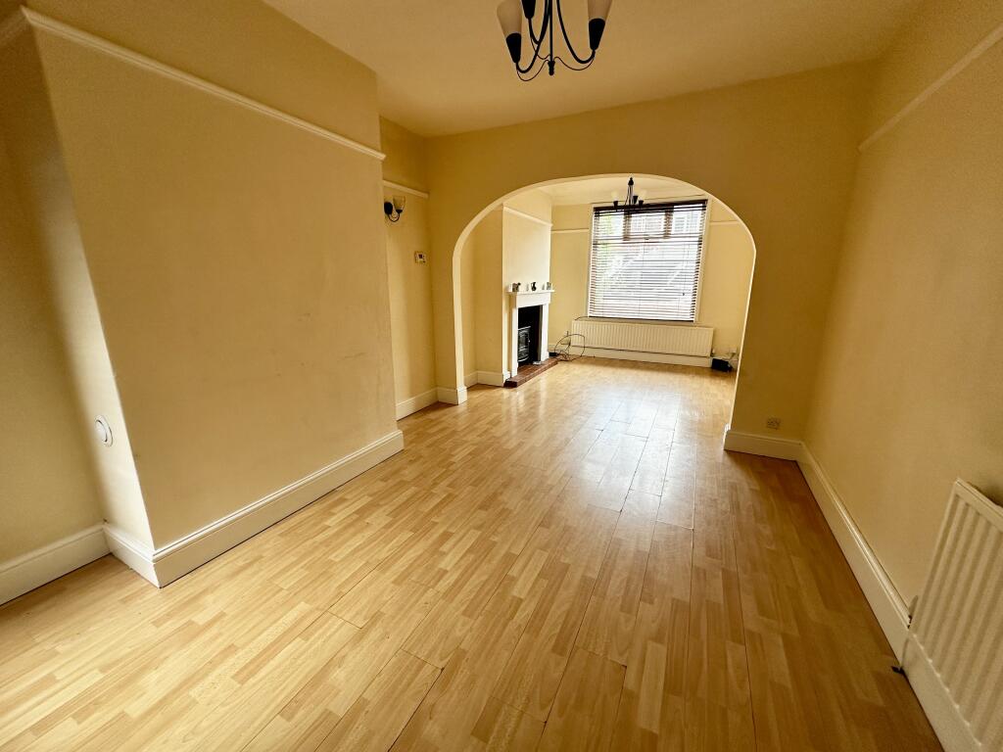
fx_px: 406
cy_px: 376
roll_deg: -0.7
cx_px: 502
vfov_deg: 85.7
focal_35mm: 14
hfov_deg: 102.1
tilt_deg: -13.6
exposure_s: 1/99
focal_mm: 2.22
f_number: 2.2
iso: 100
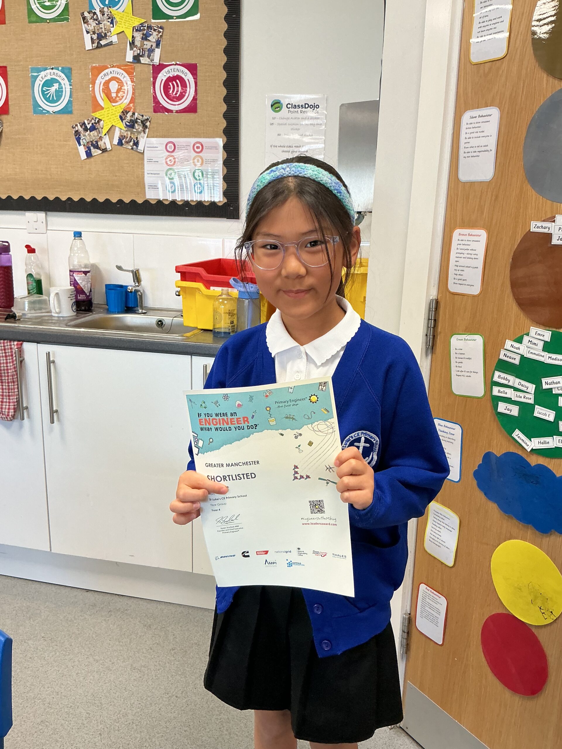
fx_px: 628
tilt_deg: -14.5
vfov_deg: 61.7
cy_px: 374
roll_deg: -0.8
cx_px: 281
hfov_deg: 48.2
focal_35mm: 29
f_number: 1.8
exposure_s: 1/60
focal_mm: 3
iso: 64
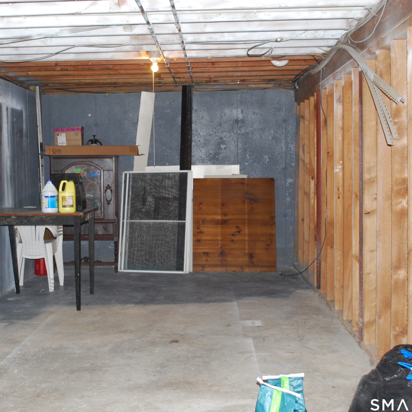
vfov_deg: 31.6
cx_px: 152
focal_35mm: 54
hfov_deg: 31.5
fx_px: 727
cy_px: 207
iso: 640
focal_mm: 28
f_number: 4.5
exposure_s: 1/60
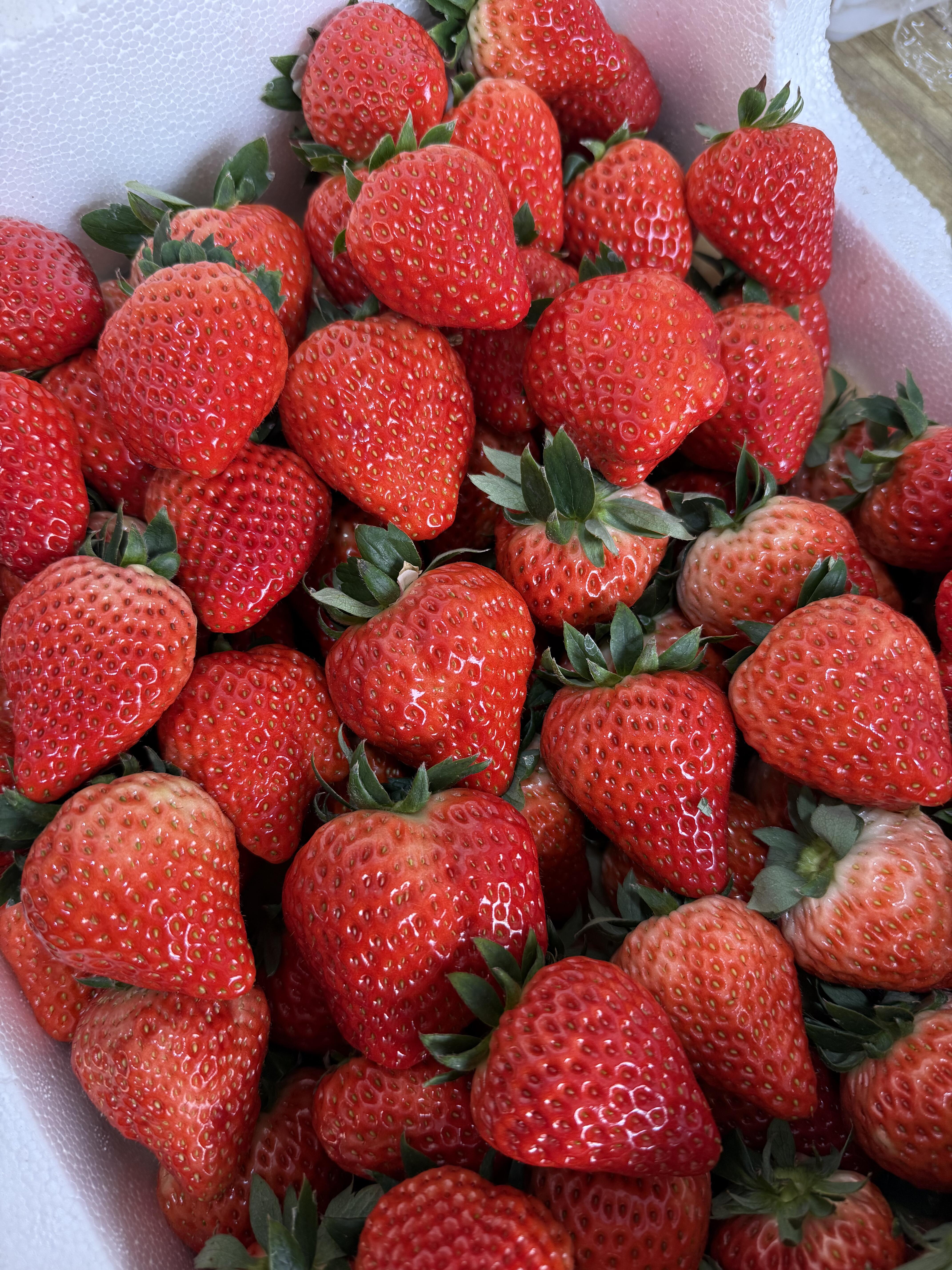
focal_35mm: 24
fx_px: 880
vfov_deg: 71.6
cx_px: 476
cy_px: 635
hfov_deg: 56.8
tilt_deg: -74.1
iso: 200
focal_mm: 6.76
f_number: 1.78
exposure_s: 1/111
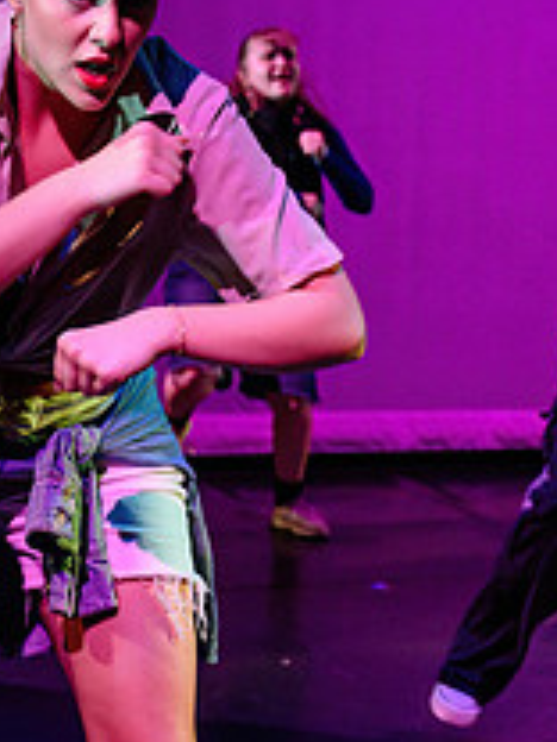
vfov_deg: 21.2
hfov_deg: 16.1
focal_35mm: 92
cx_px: 231
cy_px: 510
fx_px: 1974
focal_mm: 30
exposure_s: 1/300
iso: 2000
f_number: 2.8
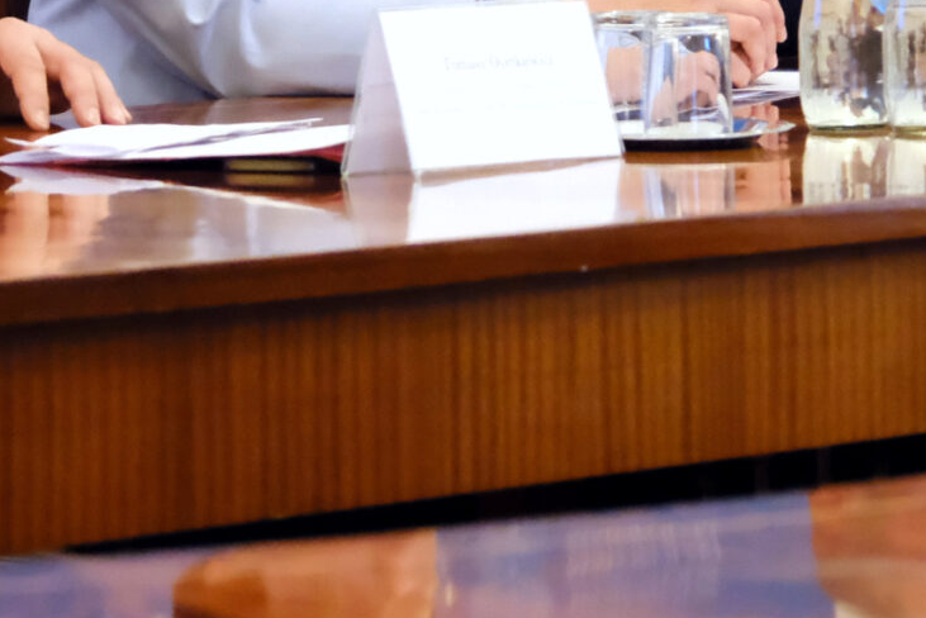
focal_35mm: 245
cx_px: 576
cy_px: -224
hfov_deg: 8.4
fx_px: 6304
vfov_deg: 5.6
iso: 6400
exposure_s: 1/200
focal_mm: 46.6
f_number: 4
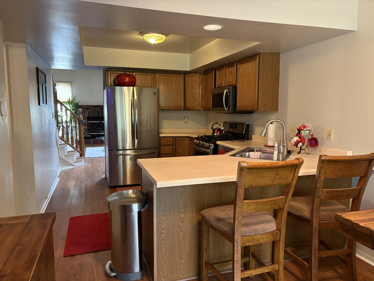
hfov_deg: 67.3
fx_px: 281
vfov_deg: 53.1
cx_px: 187
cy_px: 140
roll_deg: +0.0
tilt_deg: -6.3
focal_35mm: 26
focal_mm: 5.96
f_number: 1.6
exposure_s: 1/40
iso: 320
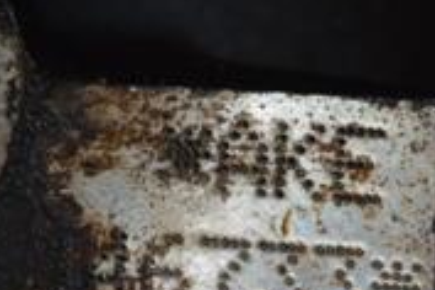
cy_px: 189
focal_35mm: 497
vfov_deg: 2.8
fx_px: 6005
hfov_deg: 4.1
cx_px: 116
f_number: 5.6
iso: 800
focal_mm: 98
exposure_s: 1/60
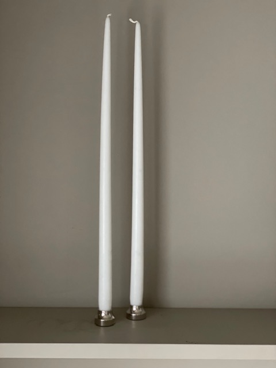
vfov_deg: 36.8
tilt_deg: -3.2
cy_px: 184
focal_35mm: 52
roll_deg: -0.1
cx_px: 138
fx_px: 553
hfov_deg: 28.0
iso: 400
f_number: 2
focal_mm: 6
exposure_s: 1/40
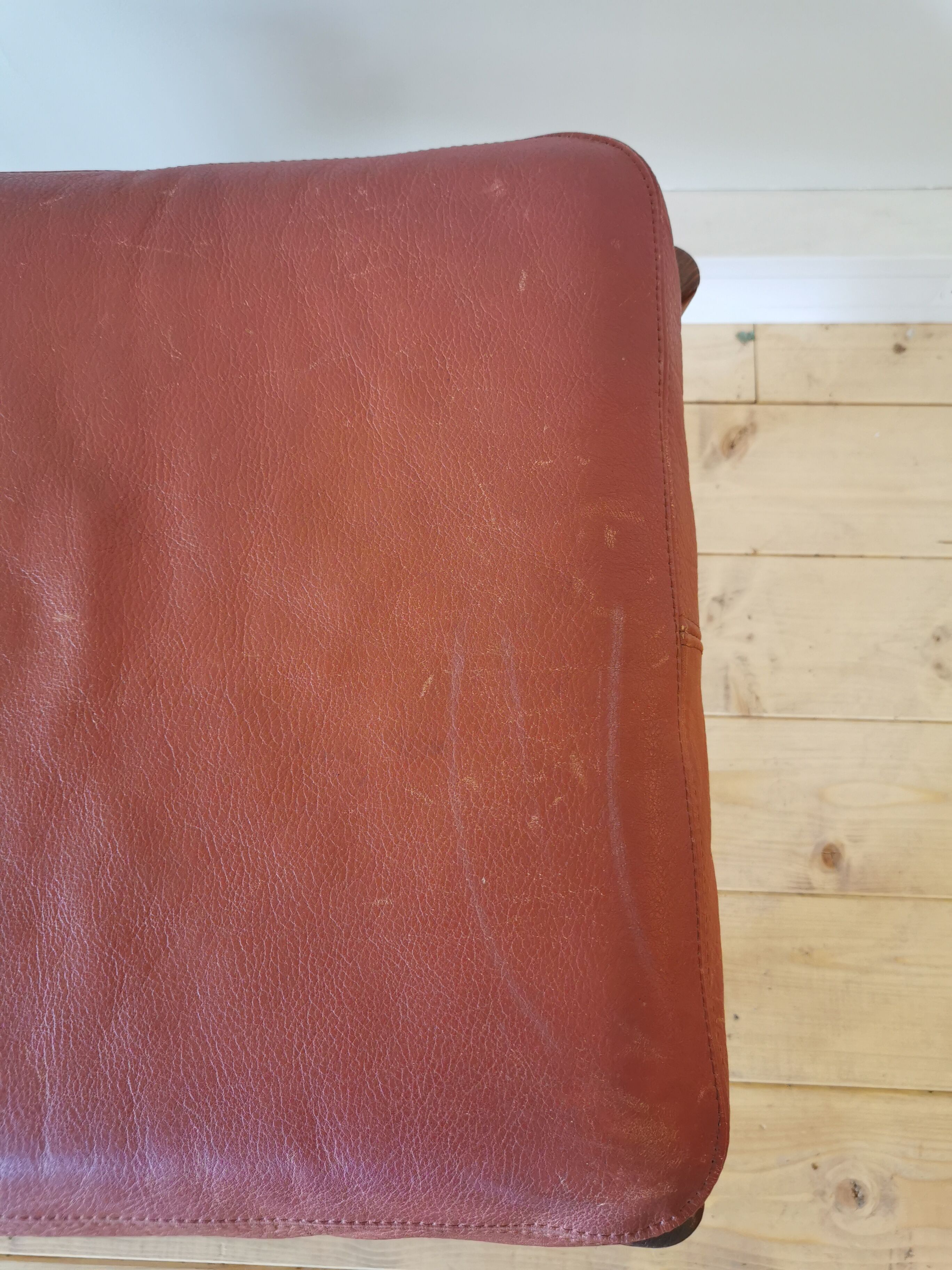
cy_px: 635
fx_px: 990
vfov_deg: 65.3
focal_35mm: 27
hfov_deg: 51.4
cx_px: 476
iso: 125
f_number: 1.8
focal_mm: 5.58
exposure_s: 1/50
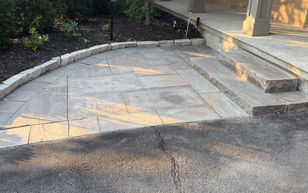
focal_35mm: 37
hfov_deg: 52.7
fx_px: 311
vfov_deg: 34.4
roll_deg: -2.8
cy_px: 88
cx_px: 150
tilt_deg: -20.5
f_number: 1.78
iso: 64
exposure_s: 1/278
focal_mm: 6.76
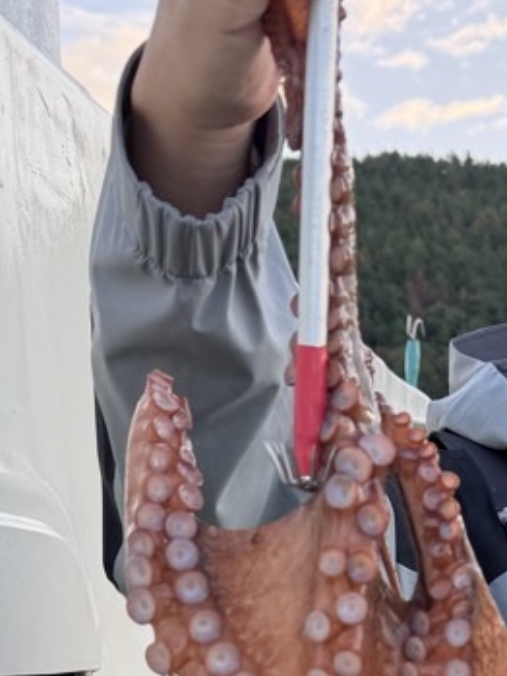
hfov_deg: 16.3
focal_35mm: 88
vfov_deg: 20.3
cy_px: 885
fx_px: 1717
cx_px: 557
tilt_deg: -8.1
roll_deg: +3.0
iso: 100
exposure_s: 1/535
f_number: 1.78
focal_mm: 6.76
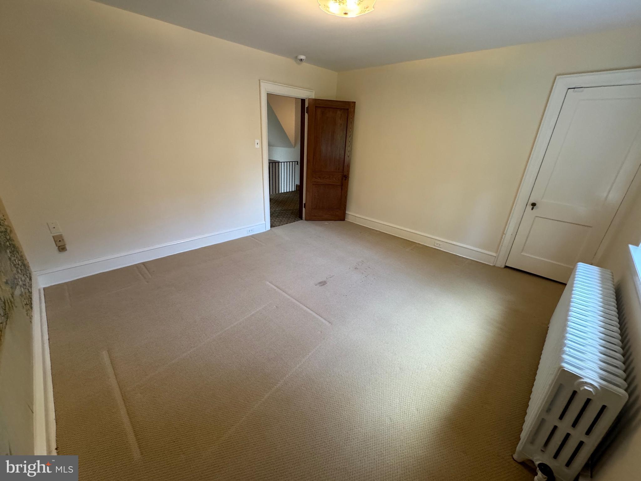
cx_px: 320
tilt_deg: -23.2
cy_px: 240
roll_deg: -2.5
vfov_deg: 85.7
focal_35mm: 14
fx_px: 259
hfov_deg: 102.1
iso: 320
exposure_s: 1/120
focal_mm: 2.22
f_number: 2.2
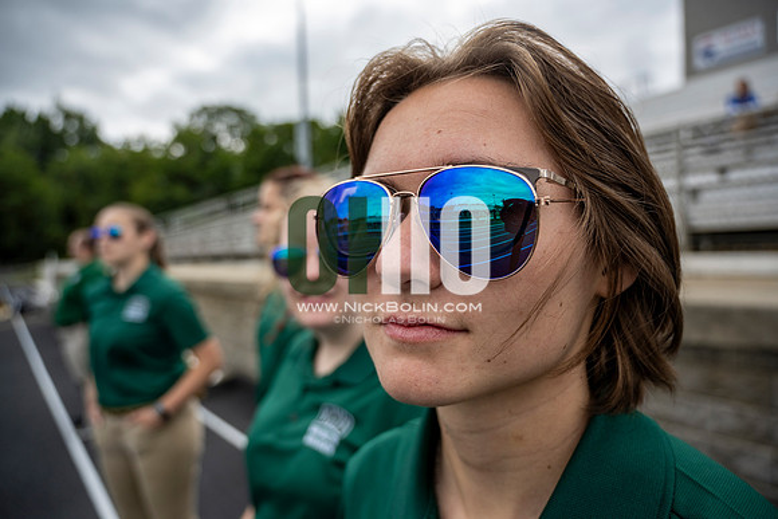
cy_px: 260
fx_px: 519
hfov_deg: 73.7
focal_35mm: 24
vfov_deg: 53.2
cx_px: 389
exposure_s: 1/800
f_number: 4
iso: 160
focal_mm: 24
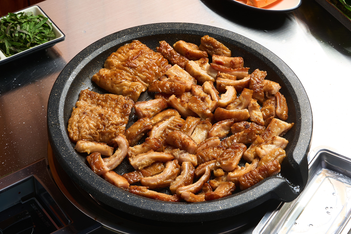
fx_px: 877
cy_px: 117
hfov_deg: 22.6
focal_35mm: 90
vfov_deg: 15.2
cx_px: 176
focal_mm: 90
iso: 320
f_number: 16
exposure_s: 1/125
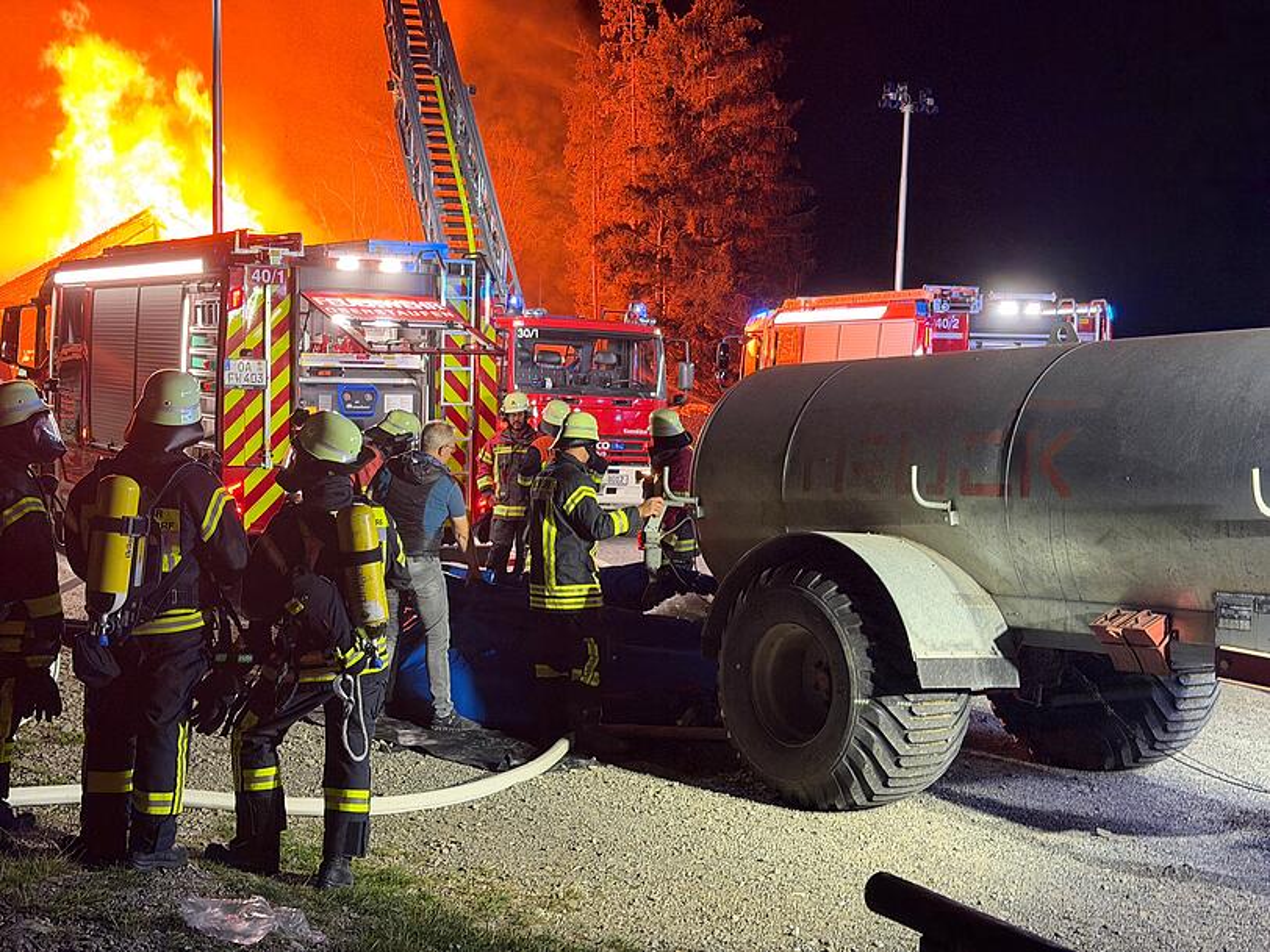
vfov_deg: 30.3
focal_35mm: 48
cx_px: 635
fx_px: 1761
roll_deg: -0.6
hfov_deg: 39.7
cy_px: 476
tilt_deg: -3.9
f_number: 1.78
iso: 250
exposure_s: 1/55
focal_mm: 6.76
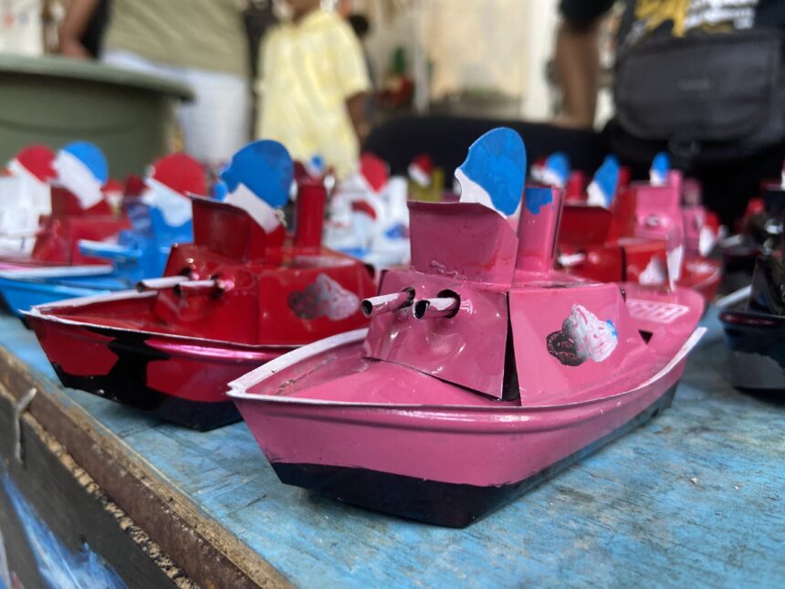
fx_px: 590
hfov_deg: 67.3
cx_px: 392
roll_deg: -1.5
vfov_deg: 53.1
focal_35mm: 26
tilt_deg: -11.7
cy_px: 294
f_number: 1.8
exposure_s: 1/50
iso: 250
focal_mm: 4.25
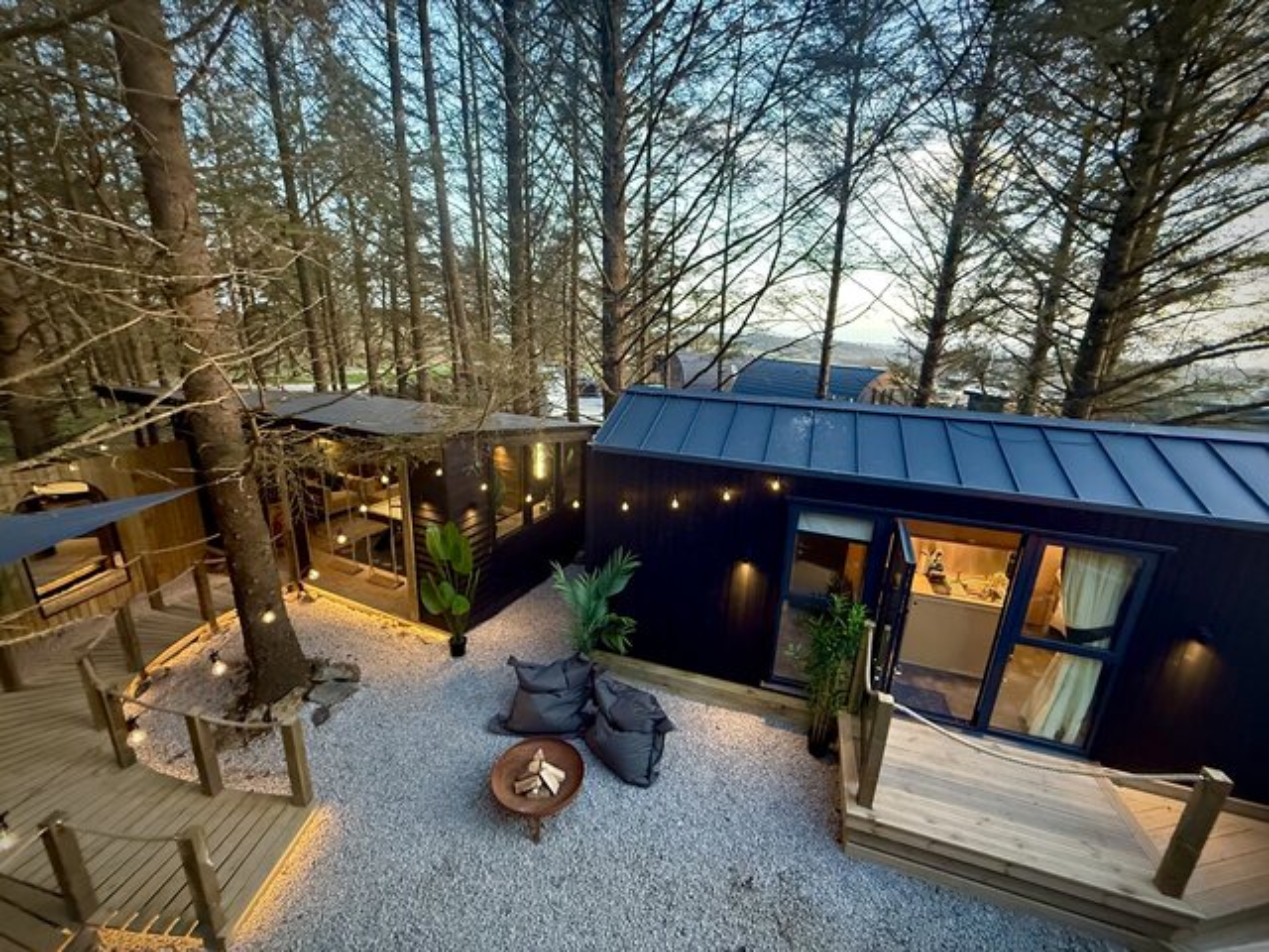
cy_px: 476
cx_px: 634
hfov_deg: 102.1
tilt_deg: -17.0
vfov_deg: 85.7
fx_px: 513
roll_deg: +1.5
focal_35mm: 14
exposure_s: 1/60
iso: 640
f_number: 2.2
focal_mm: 2.22
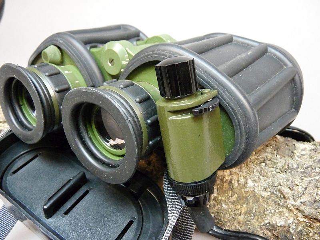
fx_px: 250
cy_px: 120
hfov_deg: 65.3
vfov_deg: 51.4
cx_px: 160
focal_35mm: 27
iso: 800
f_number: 2.8
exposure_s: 1/50
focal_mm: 4.8
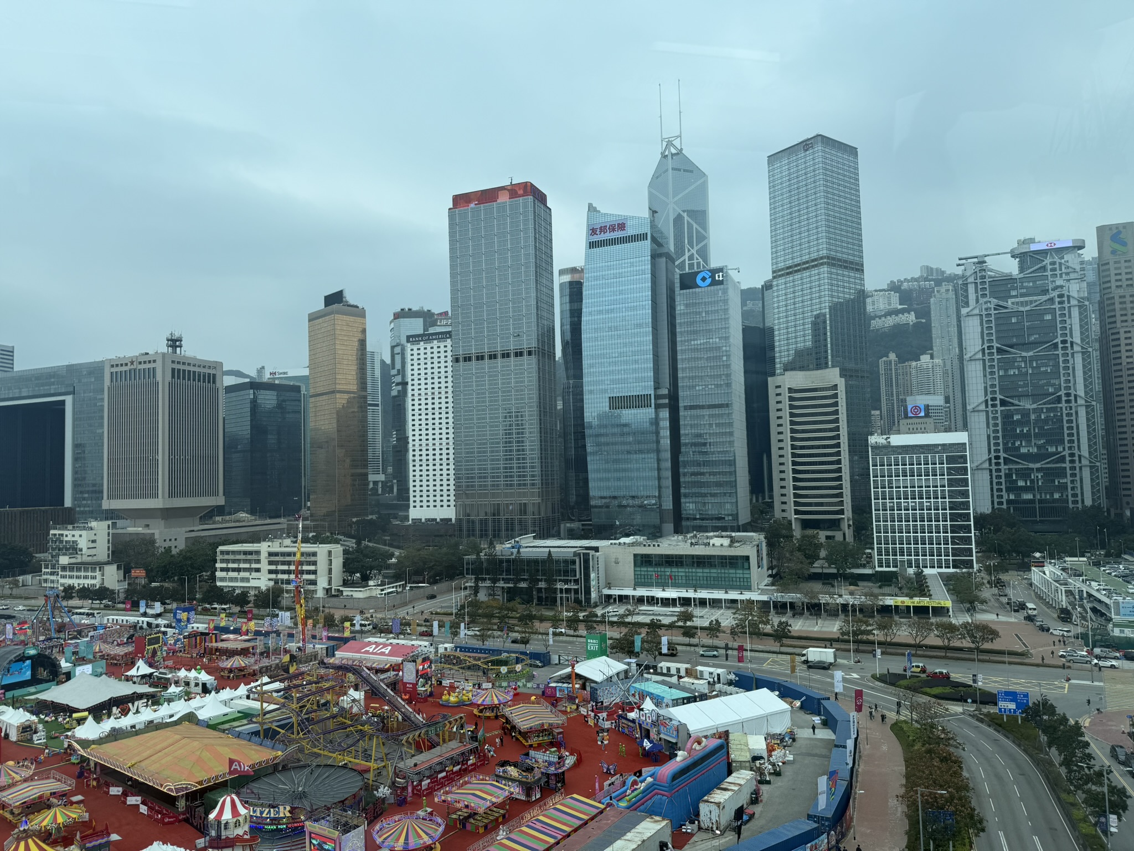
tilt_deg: +4.5
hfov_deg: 71.6
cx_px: 567
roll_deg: +1.8
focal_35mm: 24
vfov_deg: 56.8
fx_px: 786
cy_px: 426
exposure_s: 1/1901
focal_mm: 6.76
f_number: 1.78
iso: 80
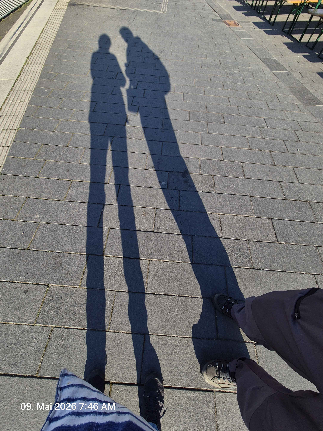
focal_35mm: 13
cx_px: 162
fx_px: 162
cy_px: 216
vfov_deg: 106.2
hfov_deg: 89.9
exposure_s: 1/1488
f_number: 2.2
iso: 50
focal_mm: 2.2
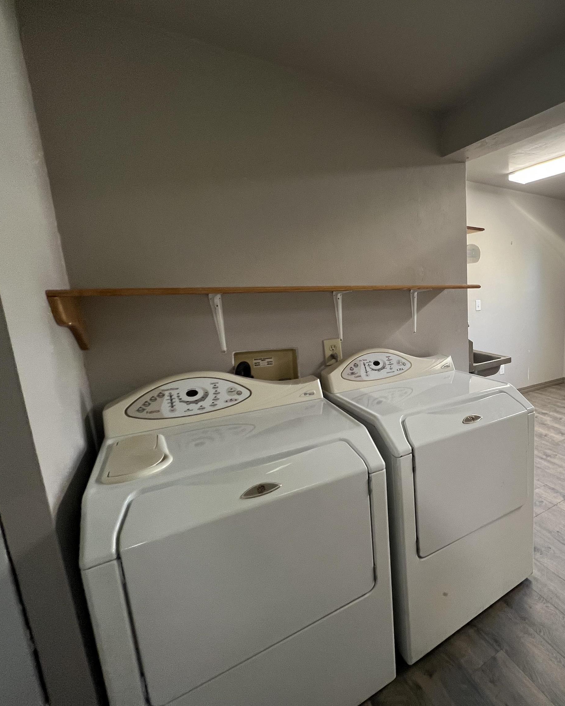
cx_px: 471
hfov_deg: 67.8
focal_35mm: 17
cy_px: 353
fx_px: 355
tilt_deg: -10.8
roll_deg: +0.4
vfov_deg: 89.6
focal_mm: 1.57
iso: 250
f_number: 1.8
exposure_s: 1/120
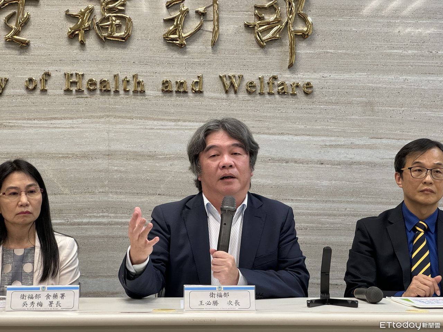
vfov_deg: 19.1
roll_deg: +0.2
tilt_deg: +3.9
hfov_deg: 25.3
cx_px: 222
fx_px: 985
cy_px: 166
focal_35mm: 77
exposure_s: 1/60
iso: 160
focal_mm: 9
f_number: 2.8
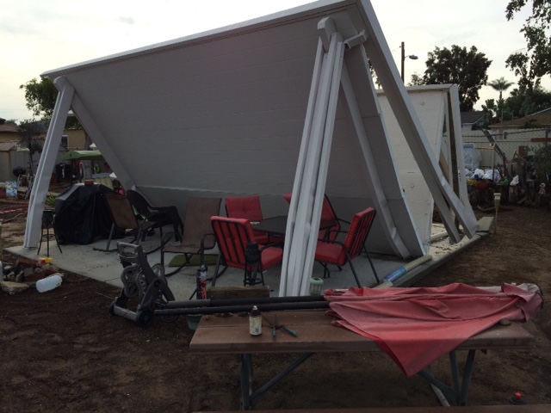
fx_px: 478
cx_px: 276
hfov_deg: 60.0
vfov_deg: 46.8
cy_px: 206
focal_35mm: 30
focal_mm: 4.12
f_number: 2.2
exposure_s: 1/1368
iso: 32
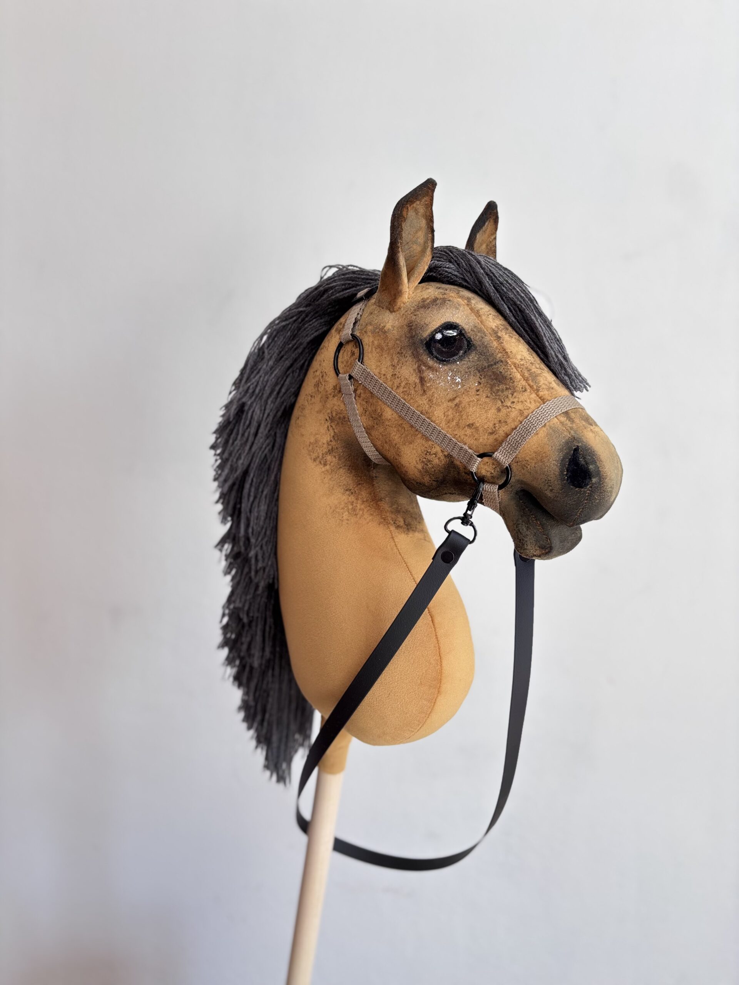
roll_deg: -4.6
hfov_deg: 53.1
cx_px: 370
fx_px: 740
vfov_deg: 67.3
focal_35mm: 26
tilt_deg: -2.8
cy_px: 492
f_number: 1.6
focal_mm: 5.96
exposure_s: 1/121
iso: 64
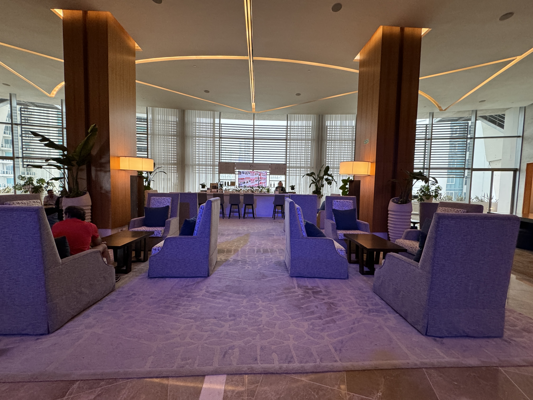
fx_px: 216
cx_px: 266
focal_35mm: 14
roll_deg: -1.2
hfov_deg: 102.1
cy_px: 200
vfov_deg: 85.7
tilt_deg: -4.4
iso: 250
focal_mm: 2.22
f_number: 2.2
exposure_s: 1/60
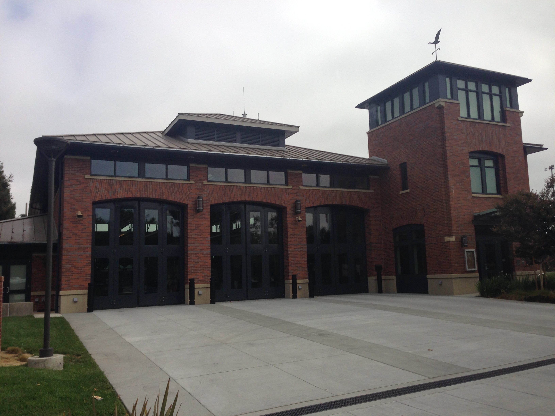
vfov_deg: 42.9
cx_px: 278
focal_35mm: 33
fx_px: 529
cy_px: 208
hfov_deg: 55.4
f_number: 2.4
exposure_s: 1/247
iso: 50
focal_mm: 4.12
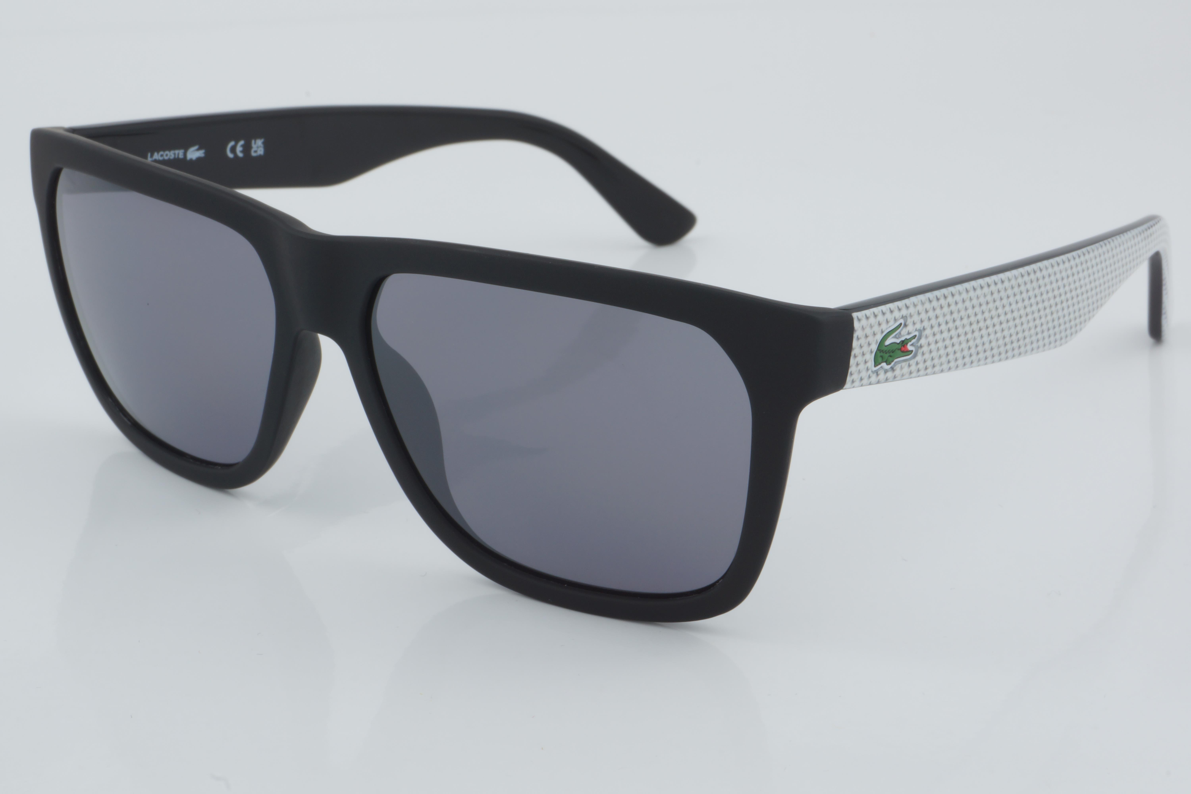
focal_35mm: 82
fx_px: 2729
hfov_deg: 24.6
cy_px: 397
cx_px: 596
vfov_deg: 16.6
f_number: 32
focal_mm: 55
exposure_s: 1/4
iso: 100
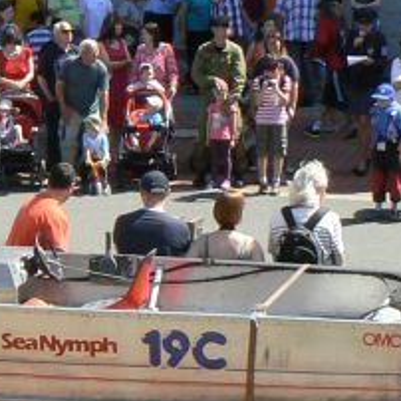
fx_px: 2110
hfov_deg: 10.4
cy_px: 179
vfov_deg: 10.9
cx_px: -252
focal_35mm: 161
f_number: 6.3
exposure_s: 1/400
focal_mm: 6
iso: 200
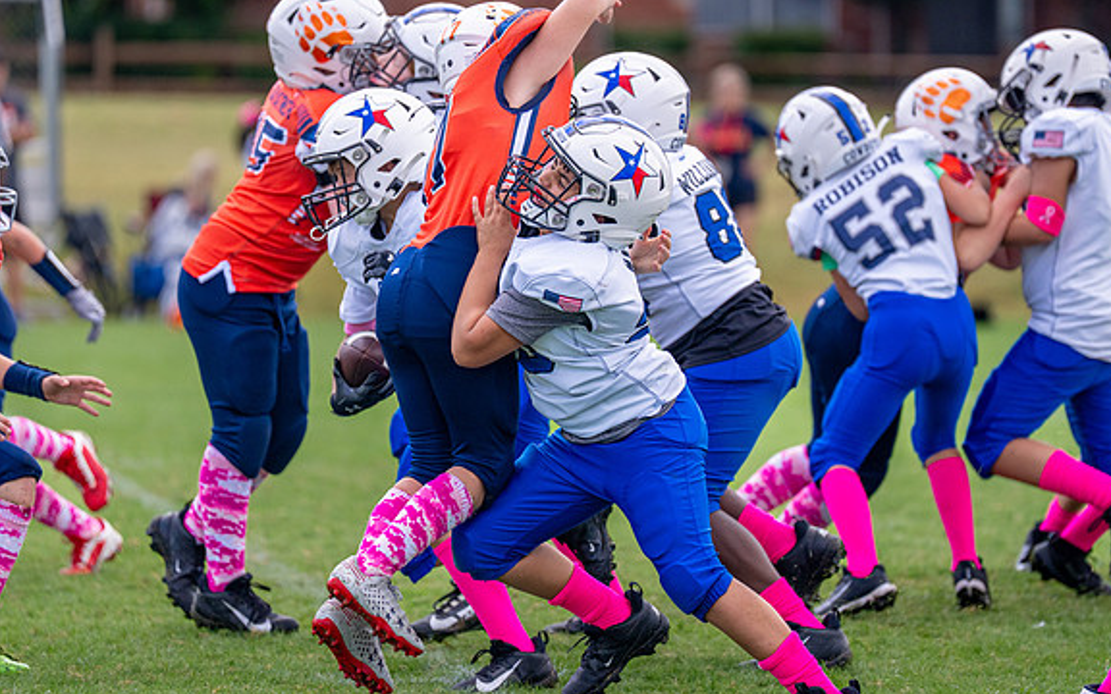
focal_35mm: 287
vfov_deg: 4.6
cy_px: 278
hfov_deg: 7.3
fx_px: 8690
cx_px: 528
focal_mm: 200
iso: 400
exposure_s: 1/3200
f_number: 2.8
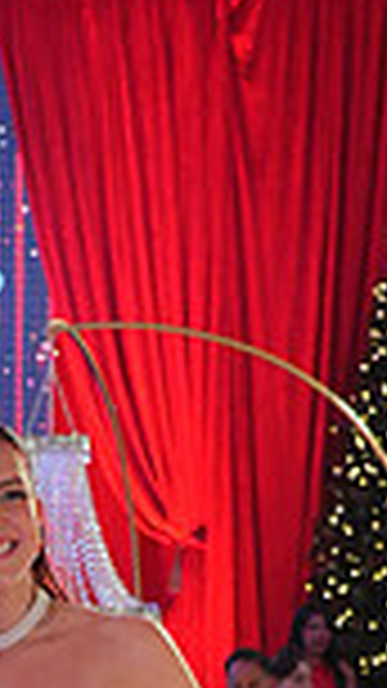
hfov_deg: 8.7
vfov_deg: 15.1
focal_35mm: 135
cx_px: -245
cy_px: 917
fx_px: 2464
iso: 4000
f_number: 4
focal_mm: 34
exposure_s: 1/400
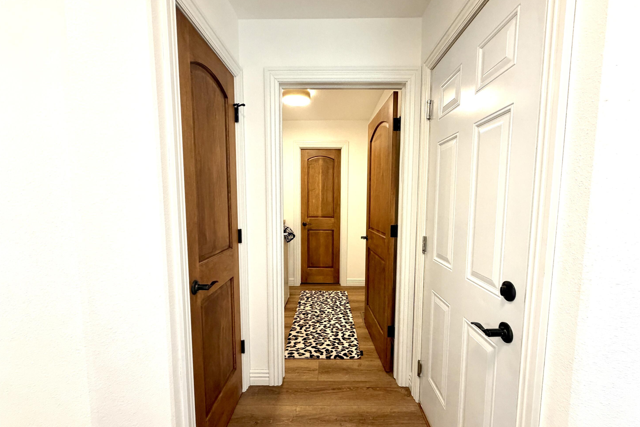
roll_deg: -0.9
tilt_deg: -5.5
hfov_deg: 100.4
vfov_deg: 77.3
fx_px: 267
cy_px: 224
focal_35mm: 15
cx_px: 327
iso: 250
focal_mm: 2.22
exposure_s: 1/120
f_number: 2.2
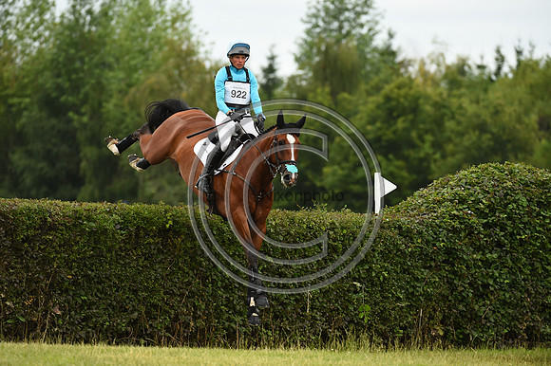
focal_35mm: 340
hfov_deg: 6.1
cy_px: 183
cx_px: 276
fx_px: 5201
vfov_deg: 4.0
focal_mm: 340
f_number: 5.6
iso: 640
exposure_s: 1/1250
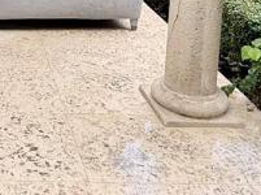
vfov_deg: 18.9
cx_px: -21
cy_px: -107
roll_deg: -0.5
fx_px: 504
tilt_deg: -5.4
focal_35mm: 67
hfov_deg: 26.8
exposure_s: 1/224
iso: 64
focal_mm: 2.22
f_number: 2.2
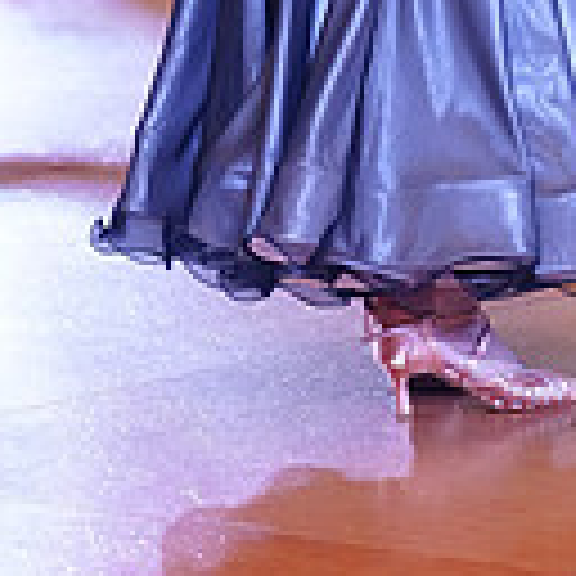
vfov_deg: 4.7
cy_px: -360
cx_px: 785
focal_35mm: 366
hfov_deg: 4.8
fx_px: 6890
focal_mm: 95
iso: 5000
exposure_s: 1/500
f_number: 2.8
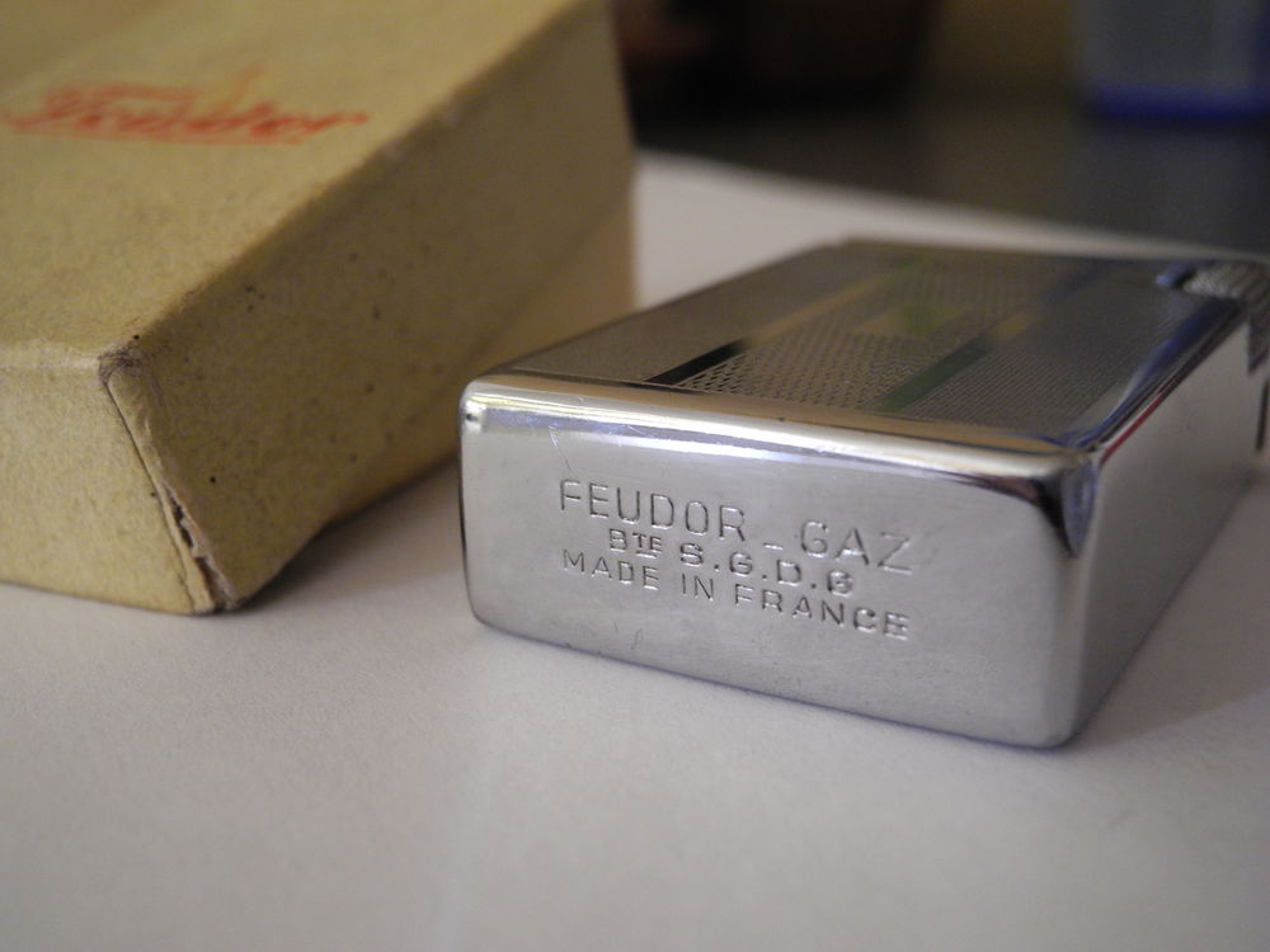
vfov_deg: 35.1
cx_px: 635
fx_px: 1504
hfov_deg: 45.8
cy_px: 476
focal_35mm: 41
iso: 400
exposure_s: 1/12.1
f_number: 3.2
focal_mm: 8.8
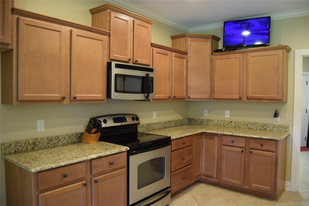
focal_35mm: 27
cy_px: 103
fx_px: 232
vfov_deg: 47.9
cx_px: 154
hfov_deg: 67.4
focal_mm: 18
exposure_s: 1/60
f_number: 3.5
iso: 1100
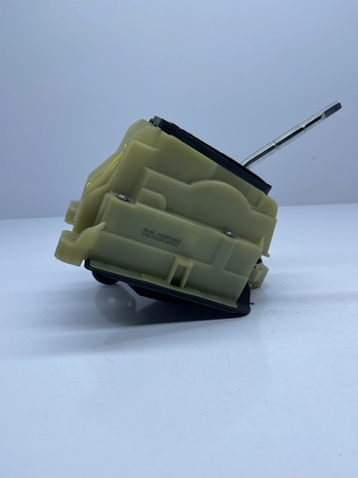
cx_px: 179
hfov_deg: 54.9
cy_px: 239
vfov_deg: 69.4
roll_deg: +1.7
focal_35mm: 25
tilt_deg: -14.8
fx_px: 345
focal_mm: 5.1
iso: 32
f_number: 1.6
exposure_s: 1/1353
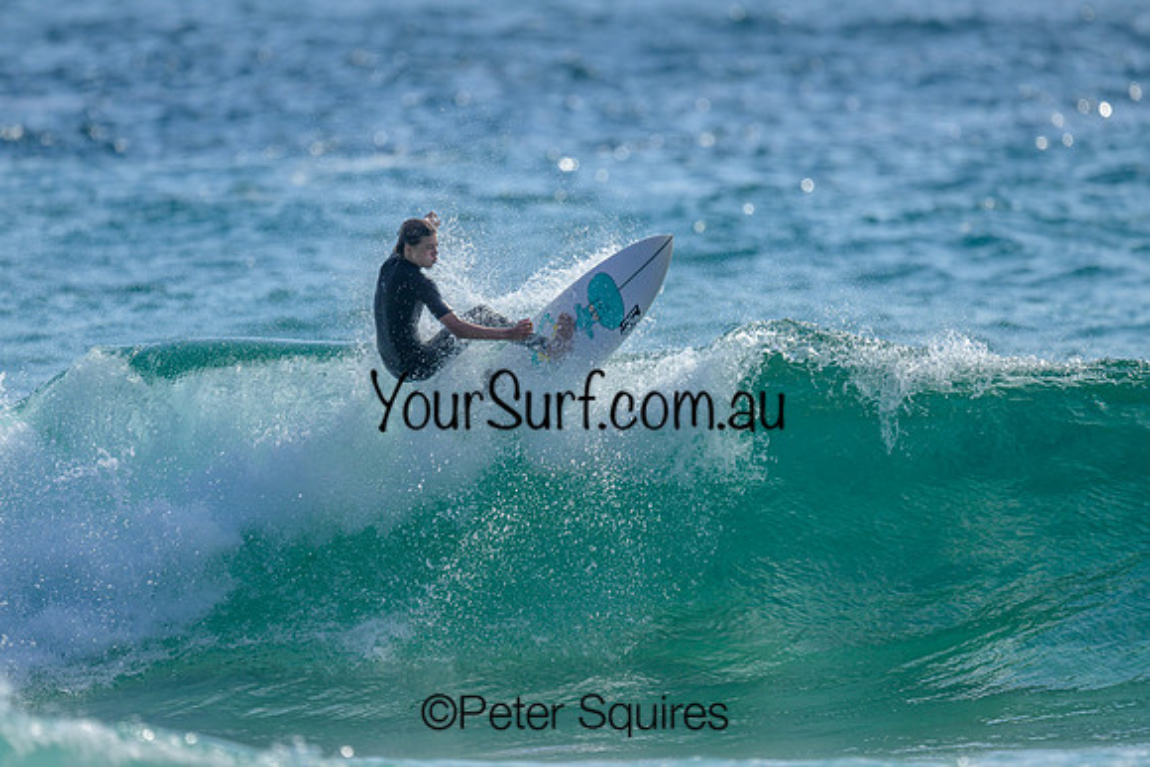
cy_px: 384
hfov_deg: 2.6
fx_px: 25560
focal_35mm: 800
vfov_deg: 1.7
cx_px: 575
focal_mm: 800
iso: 220
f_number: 6.3
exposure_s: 1/2000
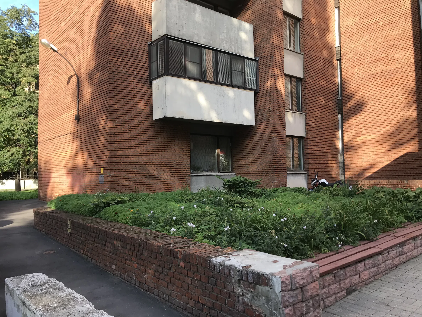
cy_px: 158
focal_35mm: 28
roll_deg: +2.4
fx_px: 341
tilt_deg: +4.3
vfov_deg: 49.7
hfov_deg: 63.4
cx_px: 211
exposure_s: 1/429
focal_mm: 3.99
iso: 20
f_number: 1.8
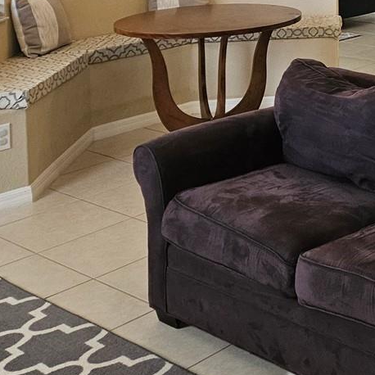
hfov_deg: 21.6
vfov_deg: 22.2
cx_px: 509
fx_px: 870
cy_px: -94
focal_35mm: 71
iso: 320
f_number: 1.8
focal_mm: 5.4
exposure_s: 1/120
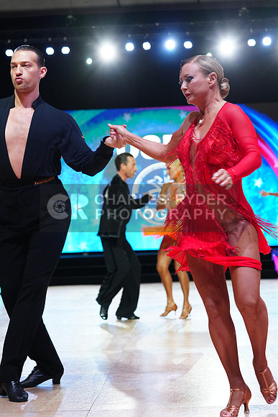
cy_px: 208
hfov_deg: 19.2
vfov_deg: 28.4
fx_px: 822
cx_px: 139
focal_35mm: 71
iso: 2500
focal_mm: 71
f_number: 4
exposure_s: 1/320
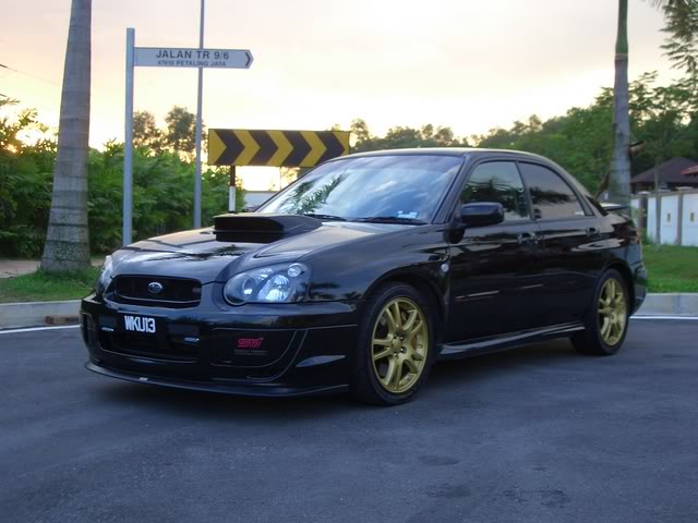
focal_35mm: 49
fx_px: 988
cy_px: 262
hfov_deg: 38.9
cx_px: 349
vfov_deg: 29.7
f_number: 3.1
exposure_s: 1/30
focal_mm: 8.2
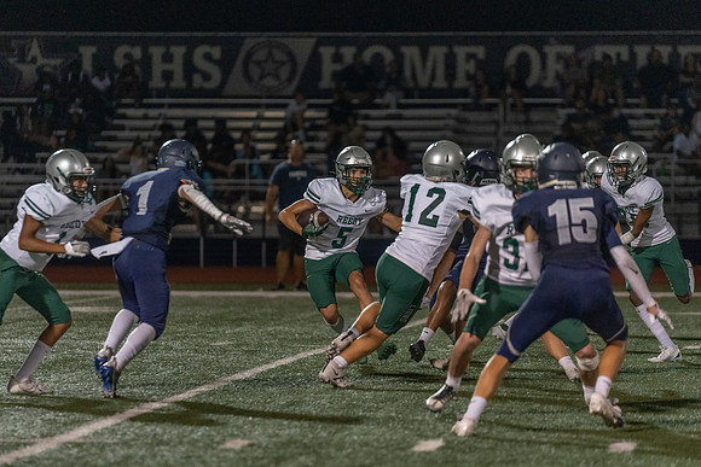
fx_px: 4273
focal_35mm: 219
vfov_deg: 6.3
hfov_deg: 9.4
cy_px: 234
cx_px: 350
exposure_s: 1/1000
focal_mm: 200
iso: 6400
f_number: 2.8
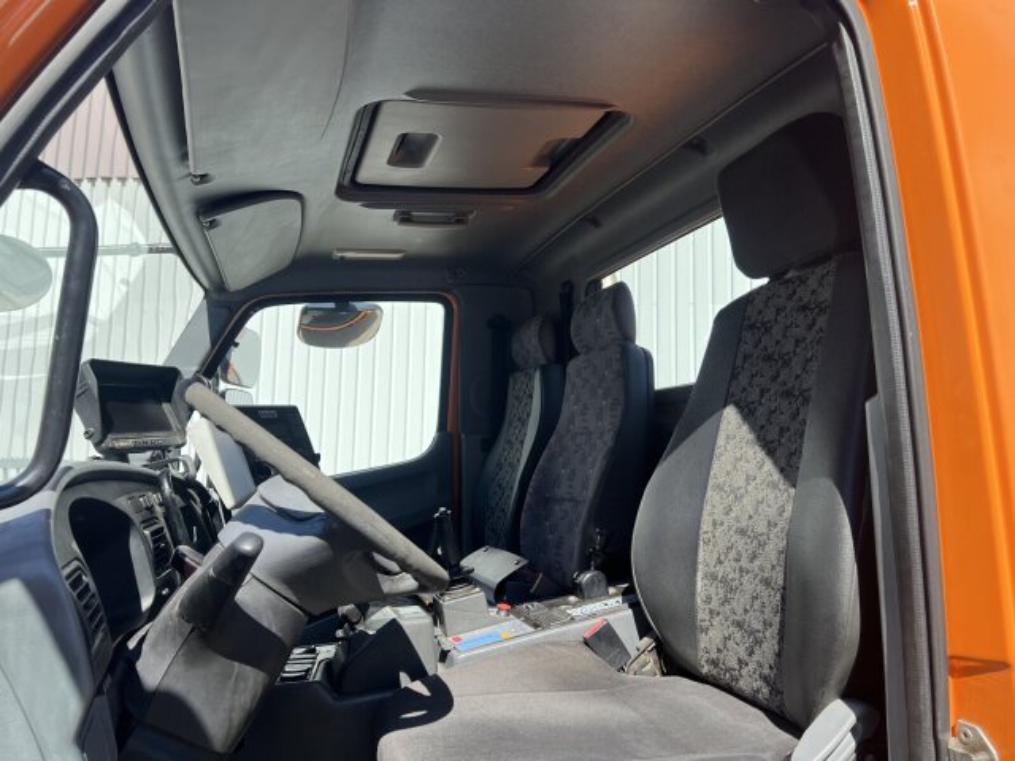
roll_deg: -0.3
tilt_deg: +10.1
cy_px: 380
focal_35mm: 26
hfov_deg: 67.3
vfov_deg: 53.1
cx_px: 508
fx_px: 762
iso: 50
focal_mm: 5.7
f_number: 1.5
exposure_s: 1/1377
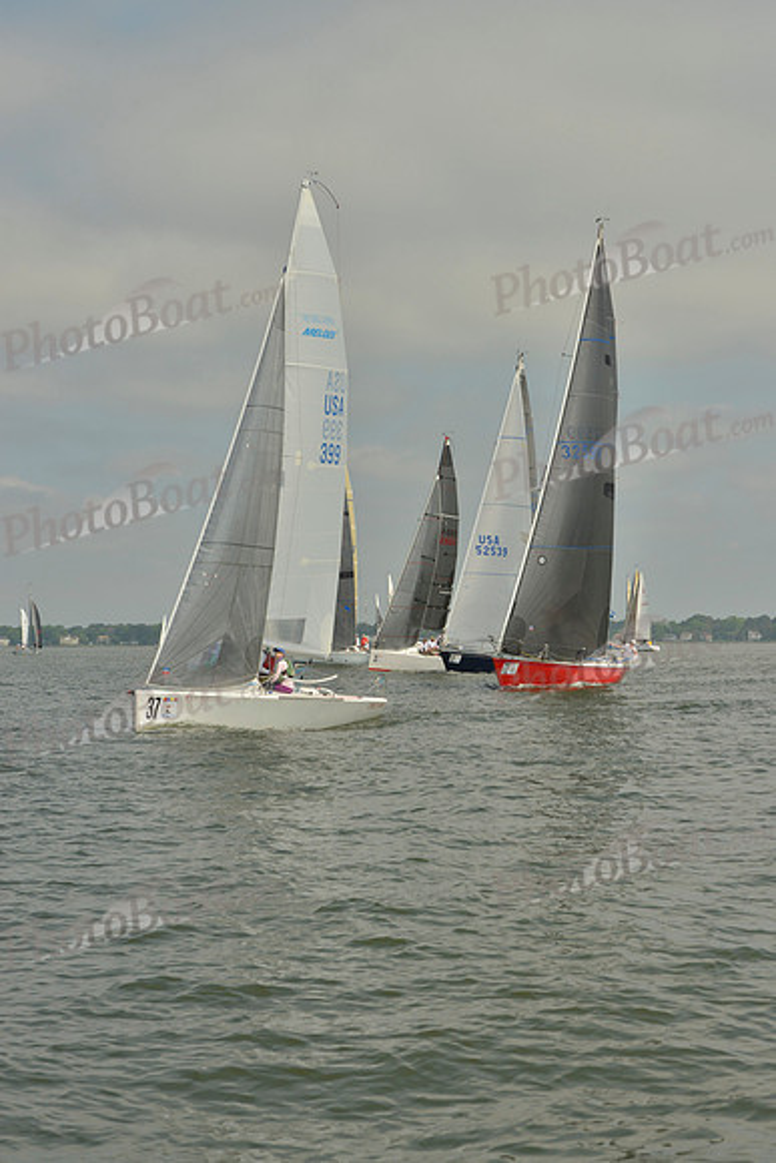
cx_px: 388
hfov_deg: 19.5
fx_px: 2262
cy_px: 582
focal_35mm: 70
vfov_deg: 28.8
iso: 280
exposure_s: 1/800
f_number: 11
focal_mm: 70
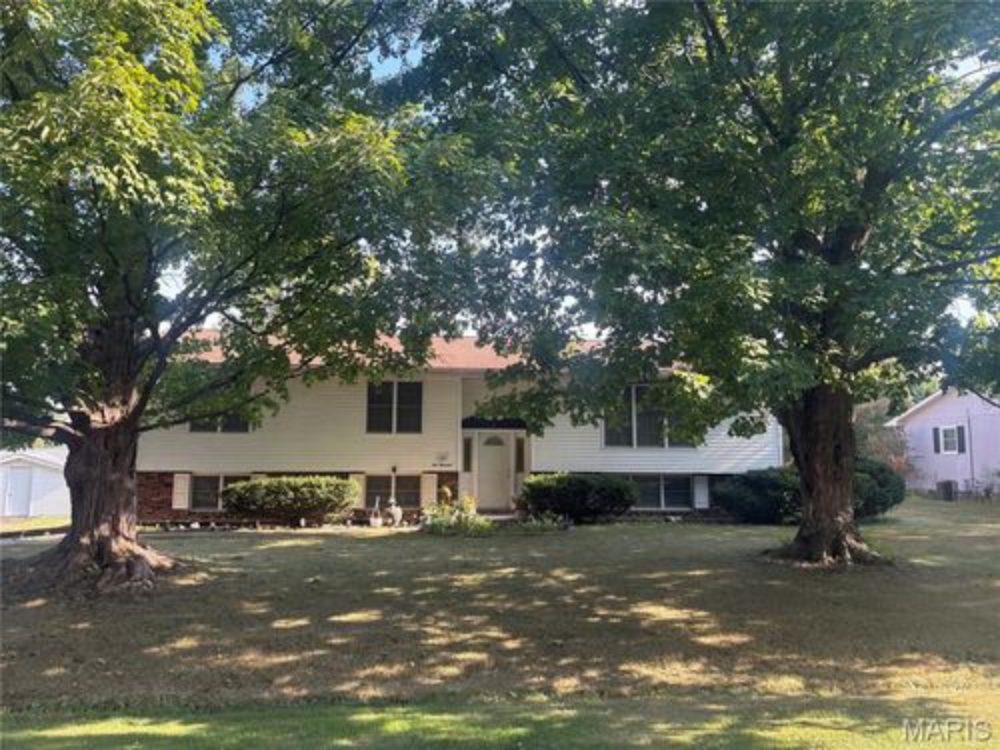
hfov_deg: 67.3
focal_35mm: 26
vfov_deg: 53.1
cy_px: 375
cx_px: 500
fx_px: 751
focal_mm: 5.96
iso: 40
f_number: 1.6
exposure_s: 1/250
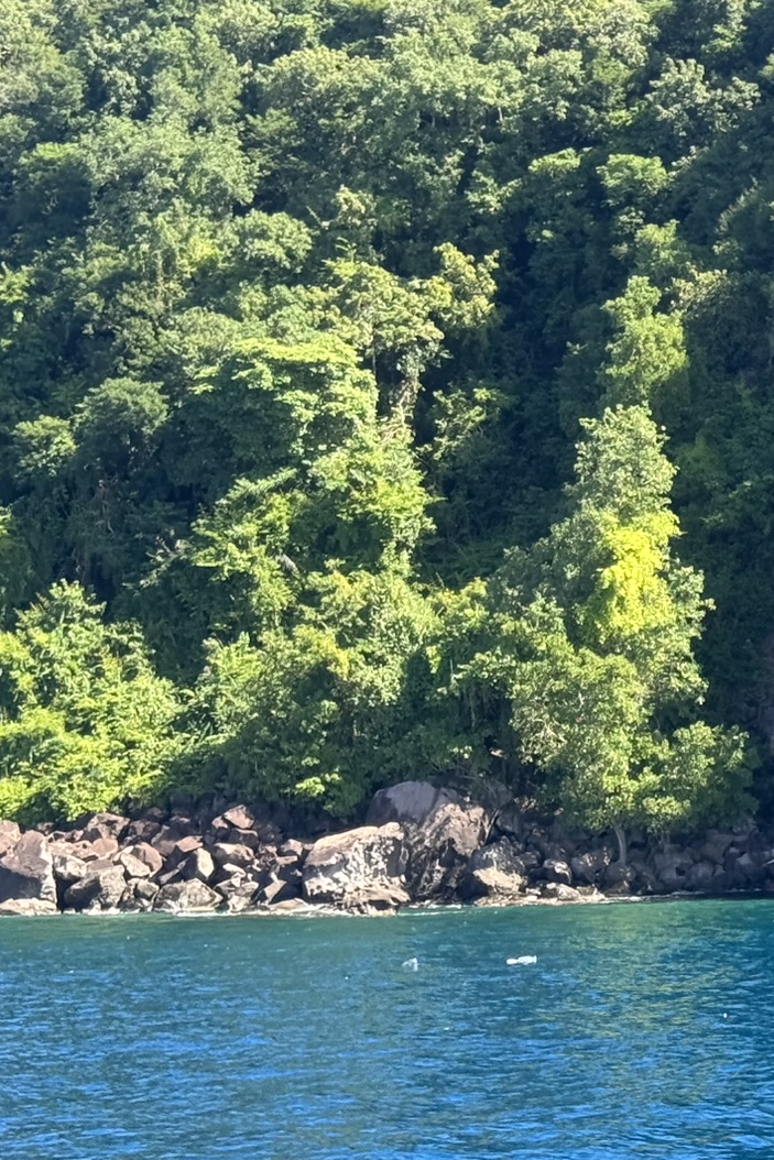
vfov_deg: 21.0
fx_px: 3127
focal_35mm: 97
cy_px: 570
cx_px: 1111
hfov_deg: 13.4
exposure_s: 1/664
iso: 64
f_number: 1.78
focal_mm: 6.76
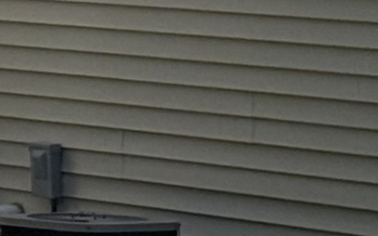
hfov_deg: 5.3
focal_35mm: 384
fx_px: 3954
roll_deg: -0.8
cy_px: -426
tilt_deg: +3.3
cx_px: -595
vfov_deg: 3.4
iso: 64
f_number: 1.78
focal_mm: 6.76
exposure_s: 1/6024
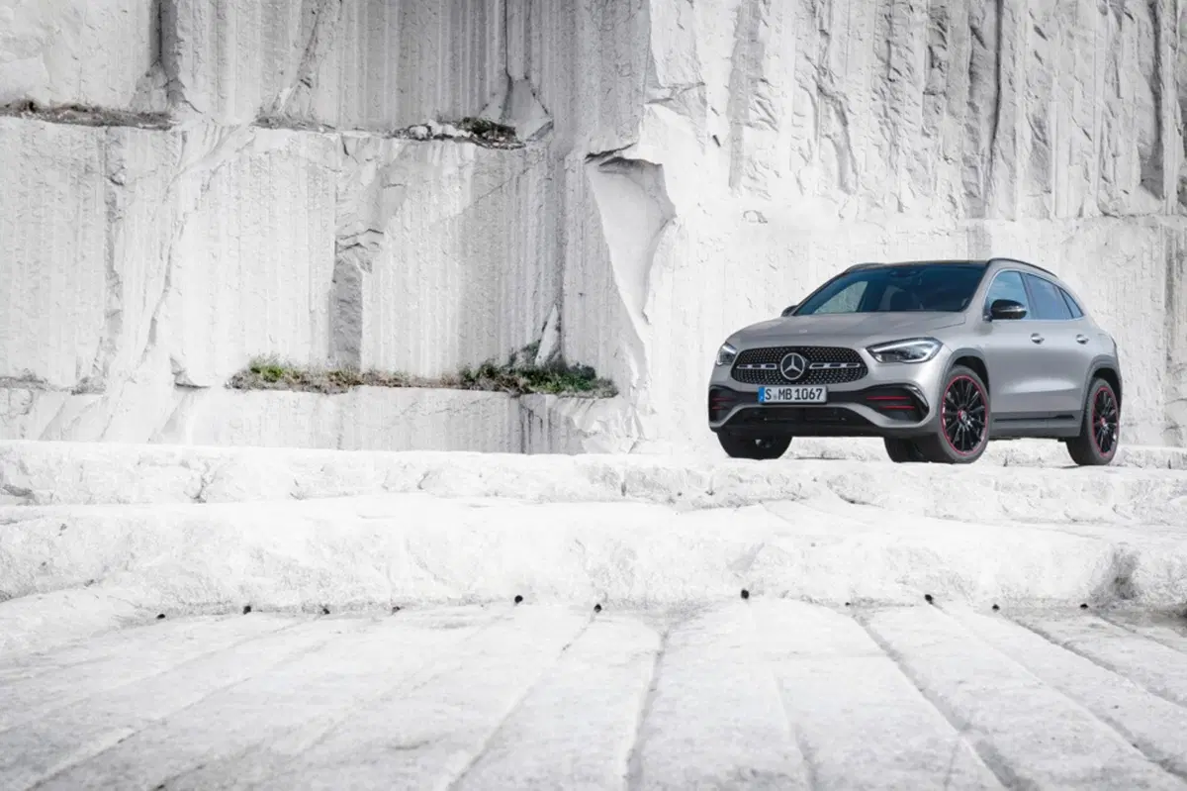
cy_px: 396
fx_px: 2307
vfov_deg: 19.4
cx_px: 594
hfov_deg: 28.9
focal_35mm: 70
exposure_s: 1/500
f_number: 8
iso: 200
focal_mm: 70
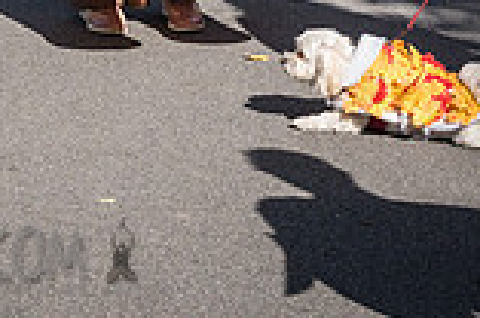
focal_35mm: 198
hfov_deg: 10.3
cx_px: -72
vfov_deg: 6.7
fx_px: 2635
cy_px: -324
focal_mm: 44
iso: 1000
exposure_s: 1/5000
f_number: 5
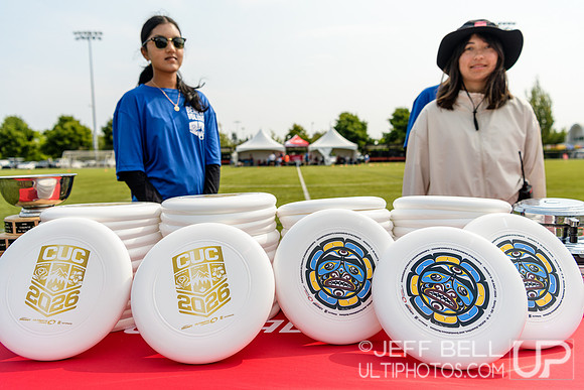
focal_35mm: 27
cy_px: 195
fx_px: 438
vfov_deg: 48.0
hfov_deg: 67.4
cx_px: 292
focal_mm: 27
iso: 100
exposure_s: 1/1000
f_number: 4
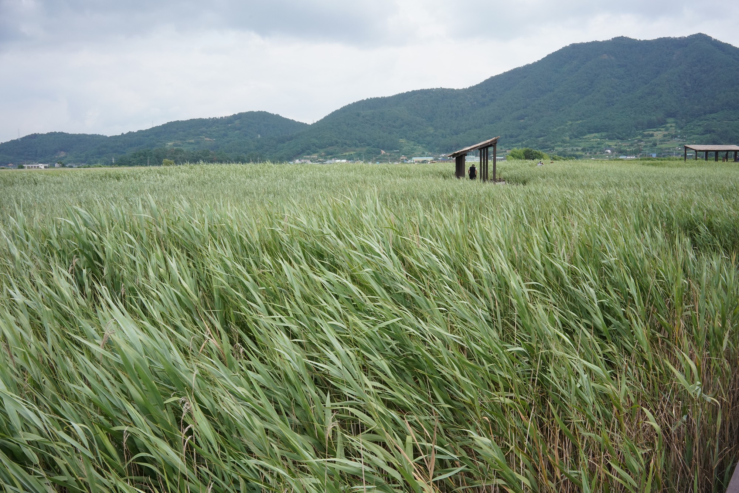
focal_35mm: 35
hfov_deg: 54.4
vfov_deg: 37.9
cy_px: 246
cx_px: 370
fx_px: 719
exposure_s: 1/500
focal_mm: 35
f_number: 16
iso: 1600
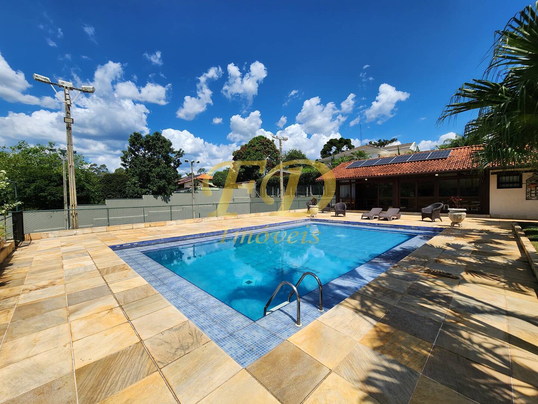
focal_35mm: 13
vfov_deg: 89.9
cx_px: 269
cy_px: 202
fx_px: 202
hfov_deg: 106.2
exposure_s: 1/3042
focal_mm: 2.2
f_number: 2.2
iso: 50
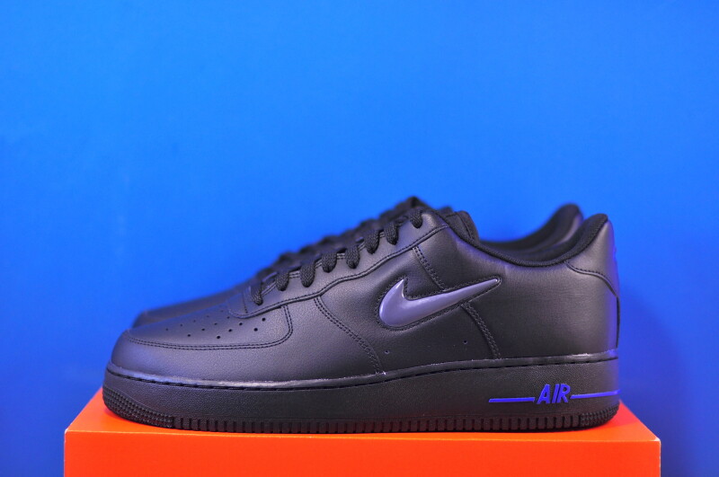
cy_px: 238
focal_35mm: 75
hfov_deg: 27.0
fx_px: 1496
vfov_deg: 18.1
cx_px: 360
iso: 250
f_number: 2
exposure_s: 1/320
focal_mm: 50
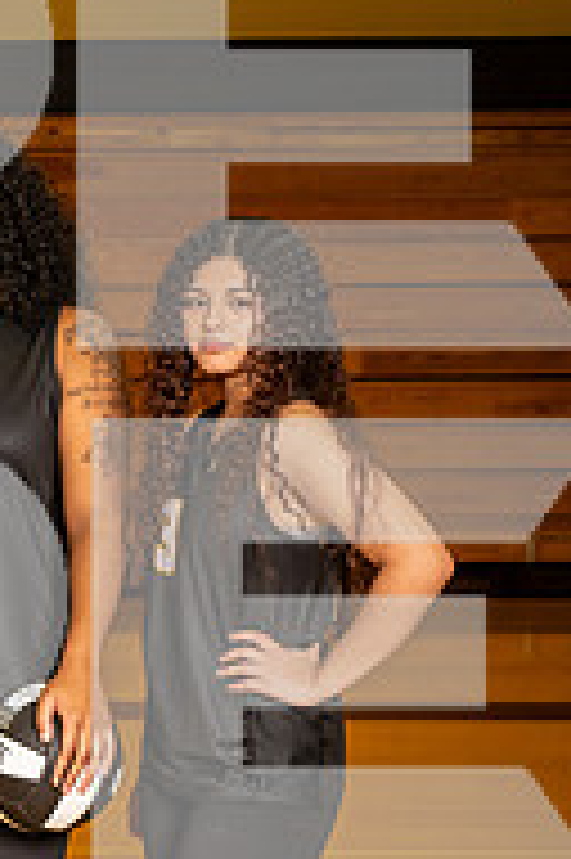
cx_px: -535
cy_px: 659
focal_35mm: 140
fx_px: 3337
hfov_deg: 9.2
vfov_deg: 14.6
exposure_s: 1/320
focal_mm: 46
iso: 800
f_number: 7.1
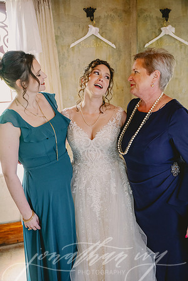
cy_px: 140
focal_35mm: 35
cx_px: 94
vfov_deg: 54.4
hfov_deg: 37.9
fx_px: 274
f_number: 3.5
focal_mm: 35
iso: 3200
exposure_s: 1/320
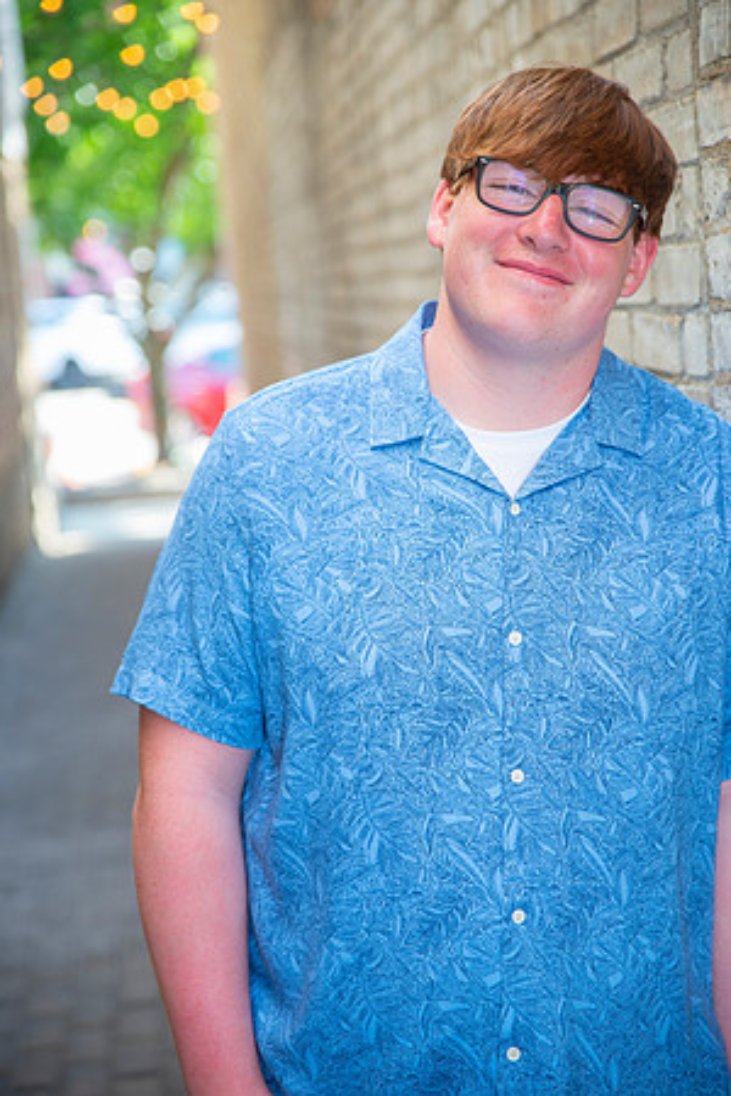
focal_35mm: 70
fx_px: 2132
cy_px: 548
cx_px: 366
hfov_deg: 19.5
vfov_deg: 28.8
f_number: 2.8
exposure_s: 1/100
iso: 160
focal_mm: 70
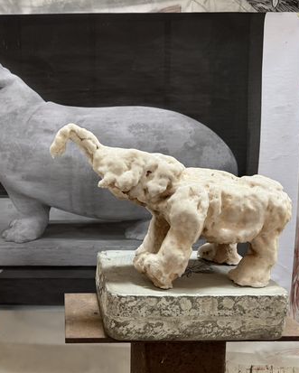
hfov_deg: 41.6
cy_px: 187
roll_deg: +0.8
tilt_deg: -6.4
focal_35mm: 34
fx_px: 376
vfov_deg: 52.8
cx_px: 61
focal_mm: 6.76
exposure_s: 1/60
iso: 250
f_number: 1.78
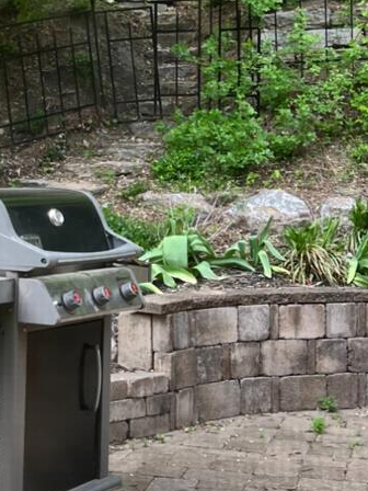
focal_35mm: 87
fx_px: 1233
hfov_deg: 16.8
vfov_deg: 22.4
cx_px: 51
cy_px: 171
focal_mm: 5.7
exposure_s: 1/121
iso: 50
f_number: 1.5
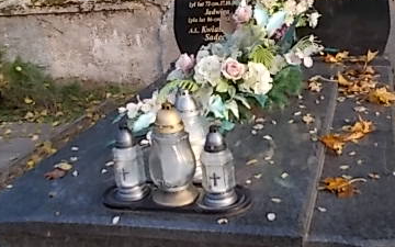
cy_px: 98
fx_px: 527
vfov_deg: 26.3
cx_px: 237
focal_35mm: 49
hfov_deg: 40.9
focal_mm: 4.6
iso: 80
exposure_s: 1/100
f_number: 3.2
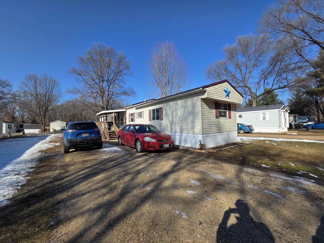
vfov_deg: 89.9
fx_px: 122
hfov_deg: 106.2
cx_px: 162
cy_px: 122
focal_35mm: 13
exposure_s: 1/1941
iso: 50
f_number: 2.2
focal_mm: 2.2
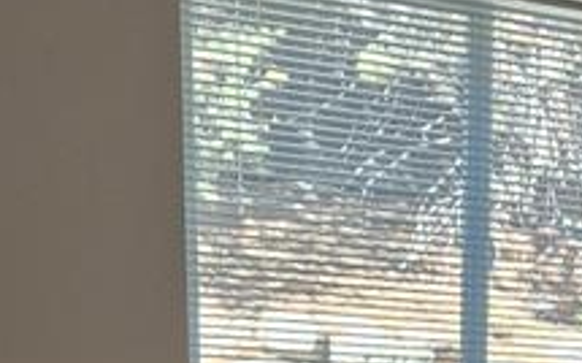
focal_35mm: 87
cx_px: 686
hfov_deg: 22.1
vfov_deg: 13.1
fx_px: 1379
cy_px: 704
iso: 100
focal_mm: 5.4
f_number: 1.8
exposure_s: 1/120
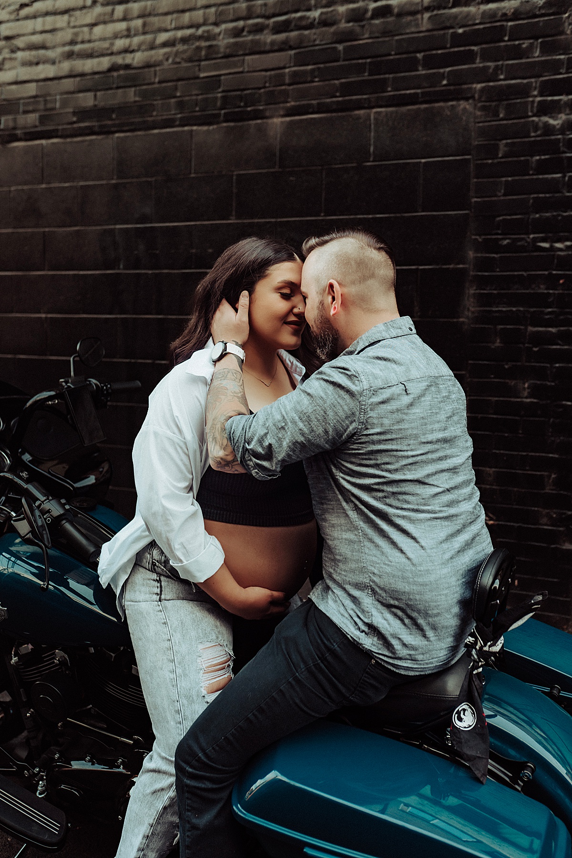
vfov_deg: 54.4
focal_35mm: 35
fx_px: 834
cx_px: 286
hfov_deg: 37.9
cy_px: 429
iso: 160
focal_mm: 35
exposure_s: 1/640
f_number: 2.8
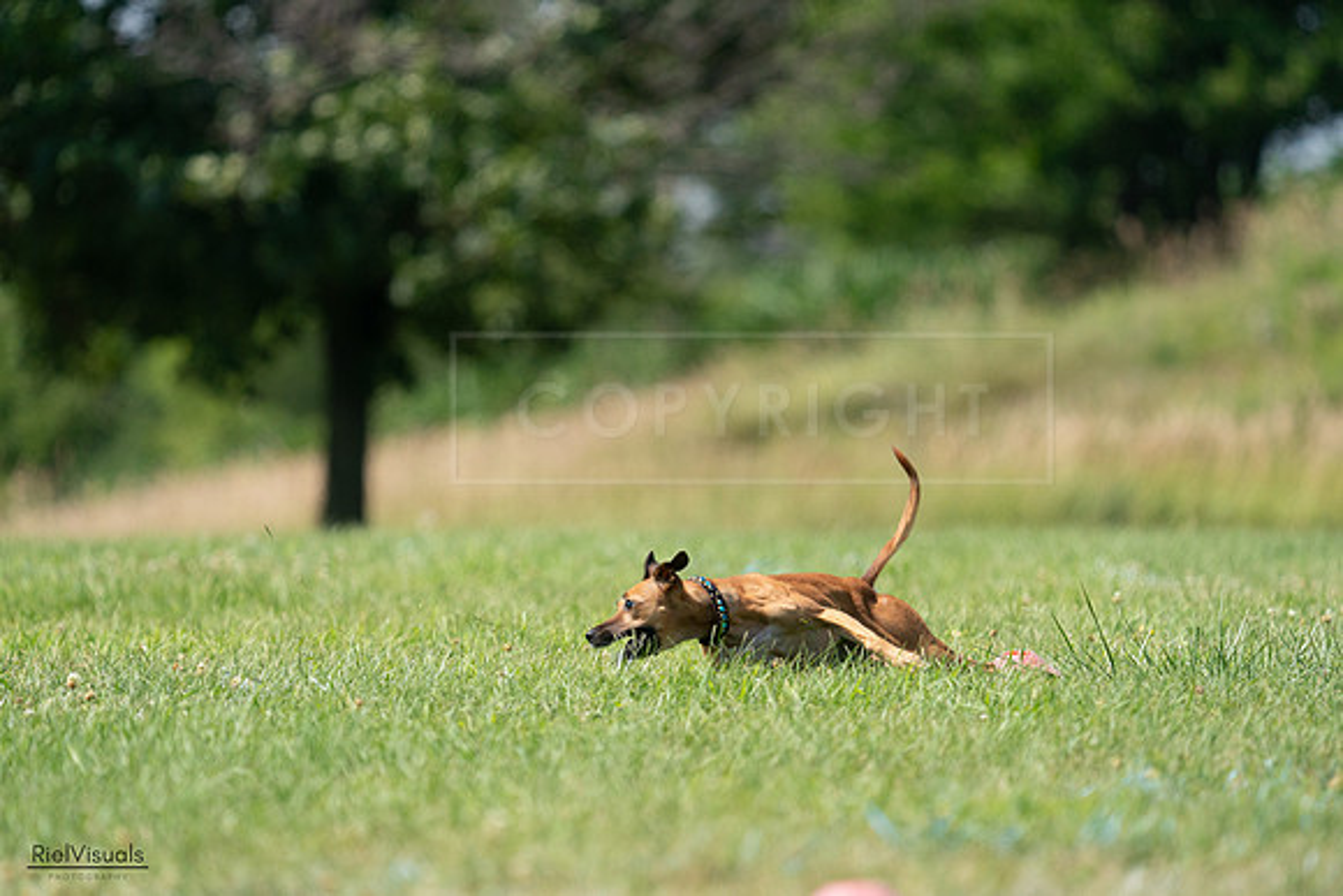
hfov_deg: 5.2
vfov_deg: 3.5
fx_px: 14813
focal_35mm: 397
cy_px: 448
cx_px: 672
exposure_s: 1/4000
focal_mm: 397
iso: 1250
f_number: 6.3
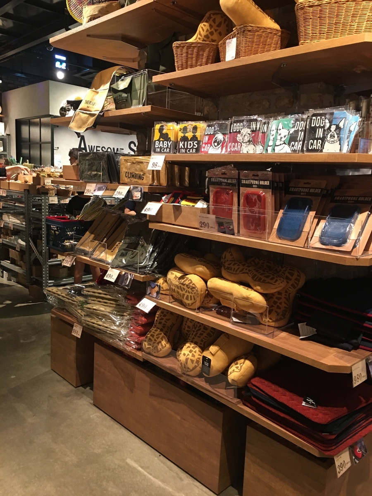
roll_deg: -2.8
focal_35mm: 29
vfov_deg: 61.7
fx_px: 416
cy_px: 248
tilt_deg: -7.1
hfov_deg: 48.2
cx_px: 186
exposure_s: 1/15
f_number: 2.2
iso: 80
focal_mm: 4.15
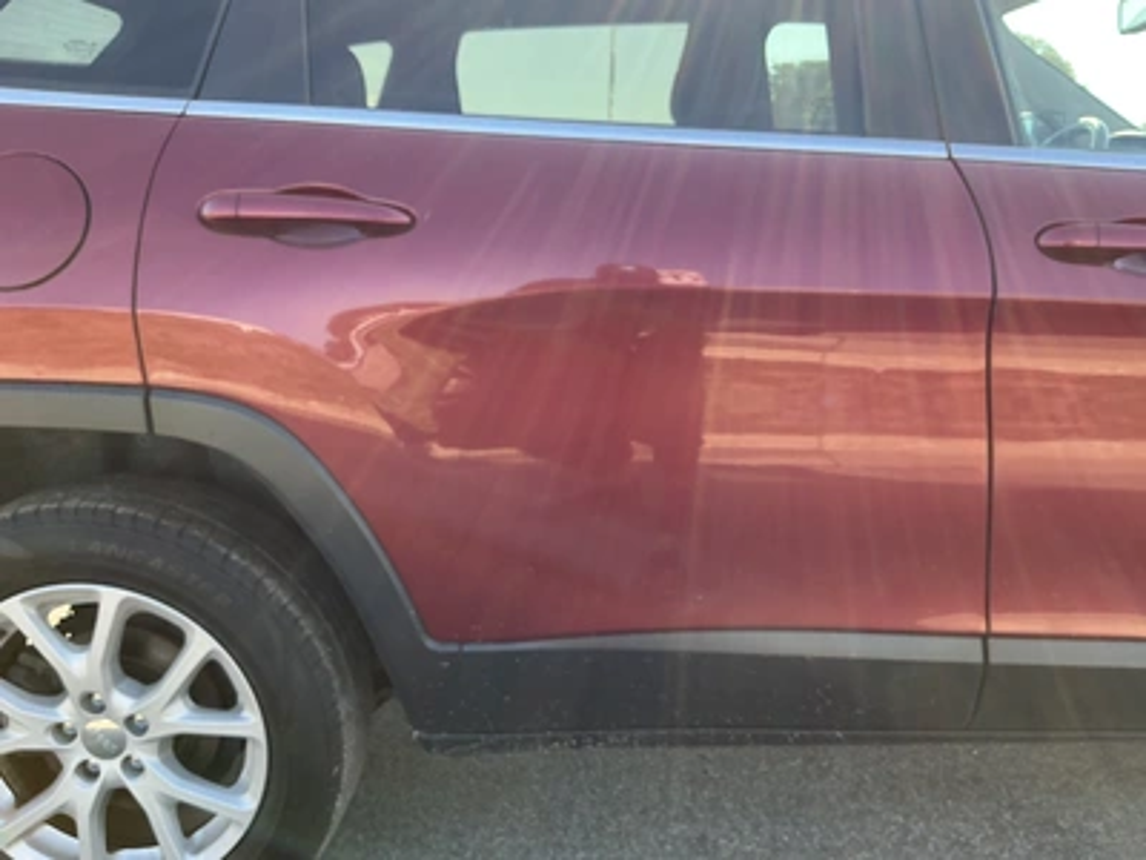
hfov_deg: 63.4
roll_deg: +1.0
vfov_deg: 49.7
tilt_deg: -13.0
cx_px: 573
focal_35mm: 28
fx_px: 927
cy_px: 430
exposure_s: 1/162
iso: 20
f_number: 1.8
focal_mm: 3
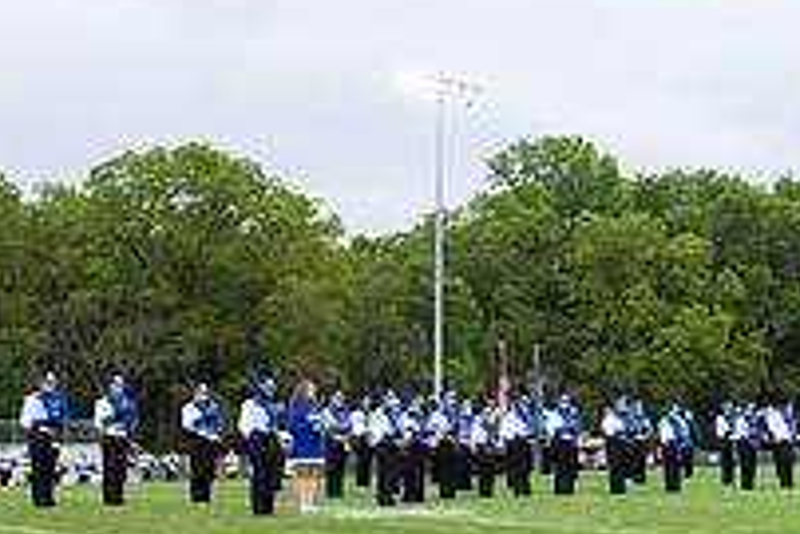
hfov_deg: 25.9
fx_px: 1534
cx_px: 982
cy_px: 330
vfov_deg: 19.7
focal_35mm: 69
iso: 3200
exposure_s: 1/640
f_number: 6.3
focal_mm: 24
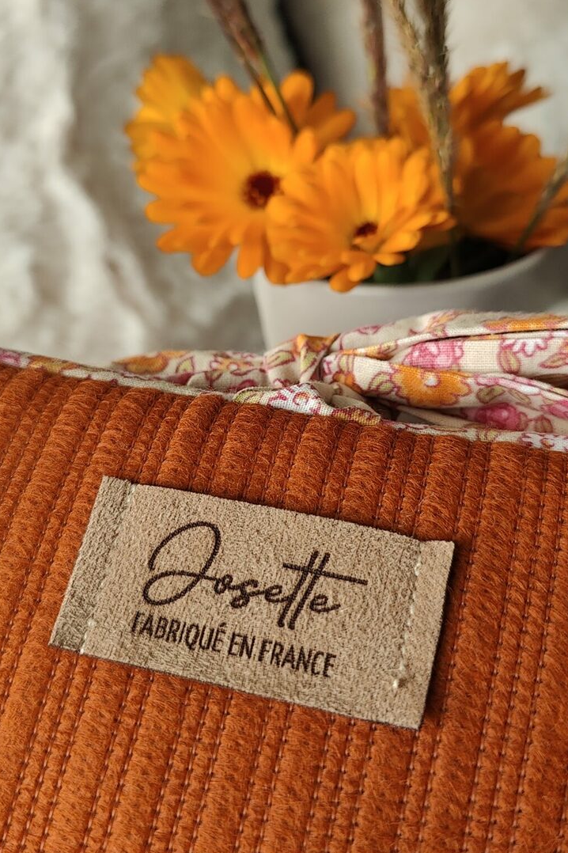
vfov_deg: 48.3
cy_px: 368
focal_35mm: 40
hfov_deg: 33.4
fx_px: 947
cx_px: 279
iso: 200
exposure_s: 1/100
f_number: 1.8
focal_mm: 6.06
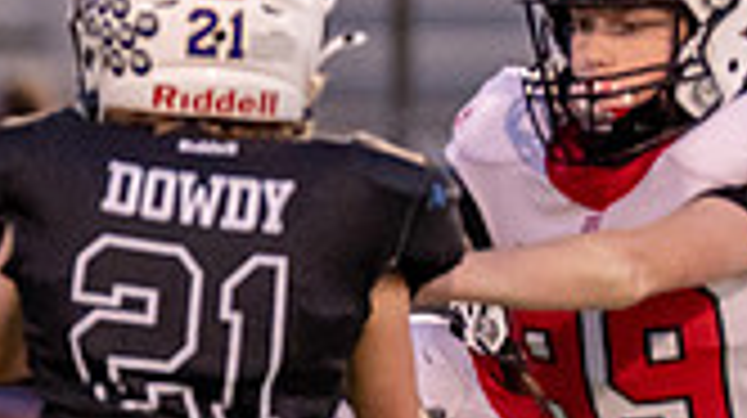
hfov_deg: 1.7
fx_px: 24973
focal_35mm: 1262
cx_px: -683
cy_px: 385
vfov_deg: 1.0
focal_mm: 200
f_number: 2.8
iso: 1600
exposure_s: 1/1000
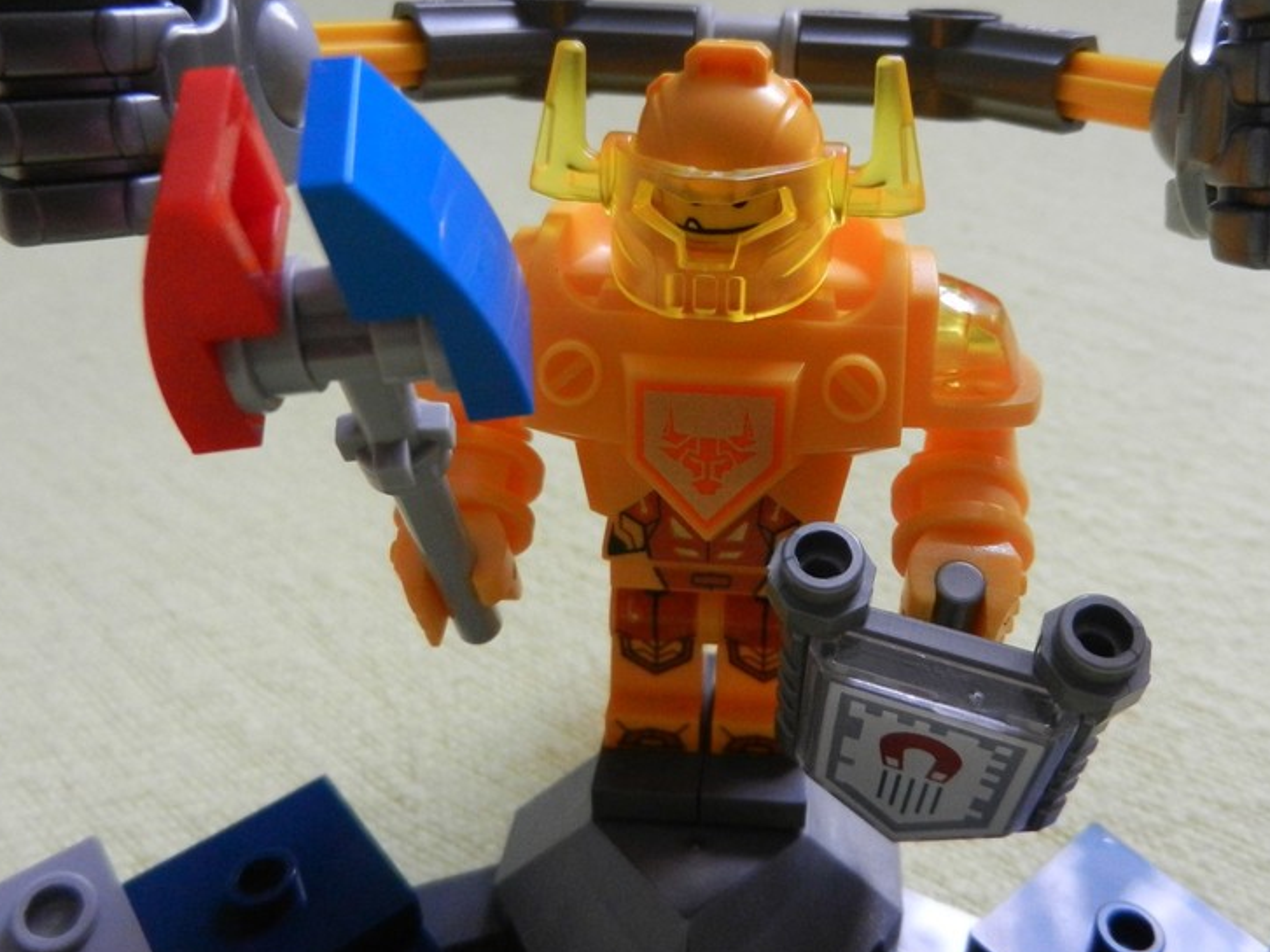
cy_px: 388
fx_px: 1137
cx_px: 761
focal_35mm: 31
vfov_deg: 45.2
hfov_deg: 57.9
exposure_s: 1/40
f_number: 3.5
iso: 640
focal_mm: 4.5
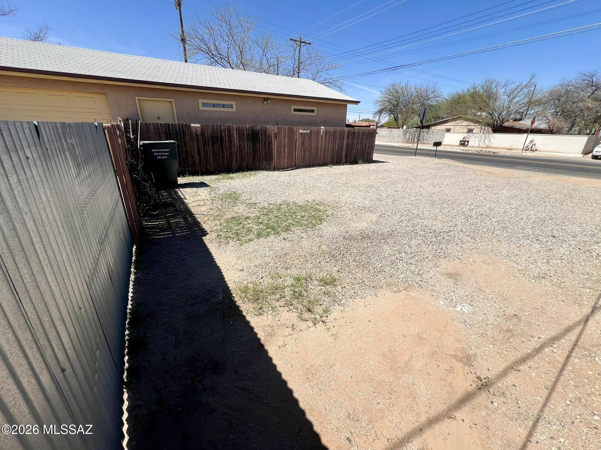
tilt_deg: -22.2
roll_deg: -1.2
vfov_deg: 89.9
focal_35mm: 13
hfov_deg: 106.2
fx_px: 226
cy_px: 225
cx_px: 300
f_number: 1.8
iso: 32
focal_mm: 1.57
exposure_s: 1/1908
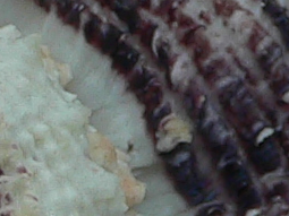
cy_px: 239
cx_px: -12
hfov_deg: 7.1
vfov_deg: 5.3
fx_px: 2312
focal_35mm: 277
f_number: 2.8
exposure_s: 1/60
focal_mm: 4.6
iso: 80
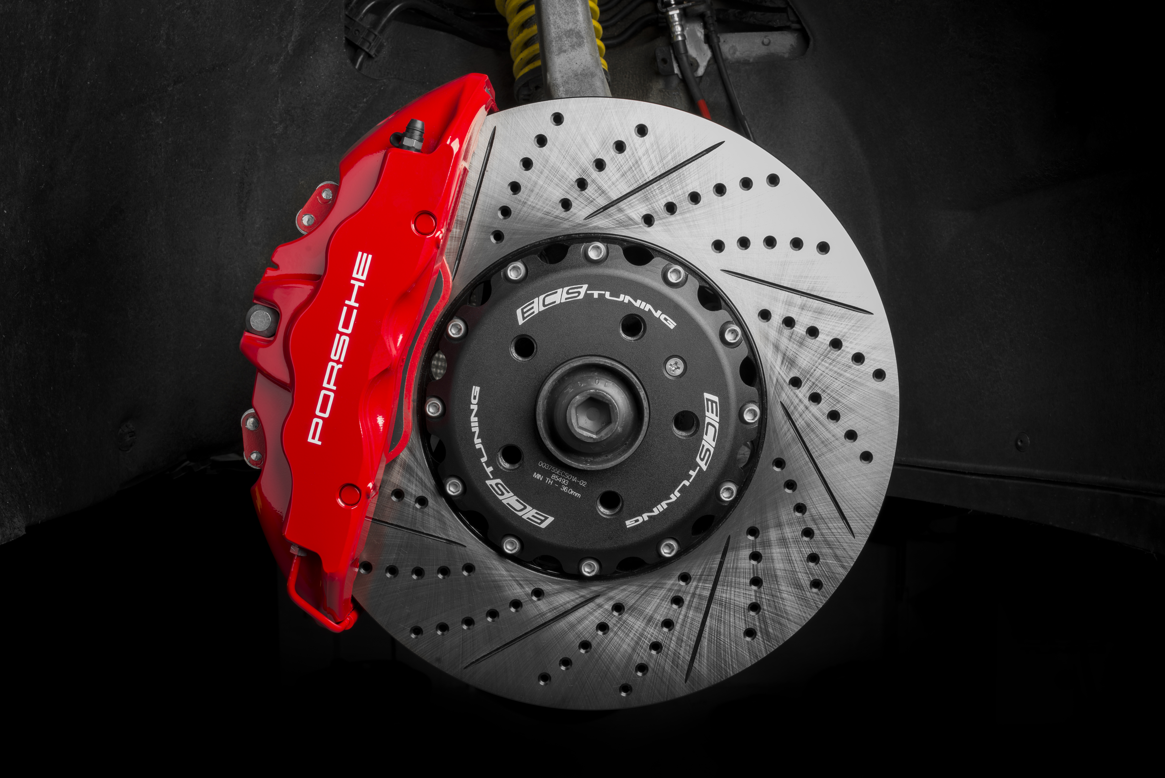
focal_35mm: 35
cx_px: 582
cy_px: 389
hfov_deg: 54.4
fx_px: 1133
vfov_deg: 37.9
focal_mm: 35
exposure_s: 1/125
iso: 50
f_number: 16
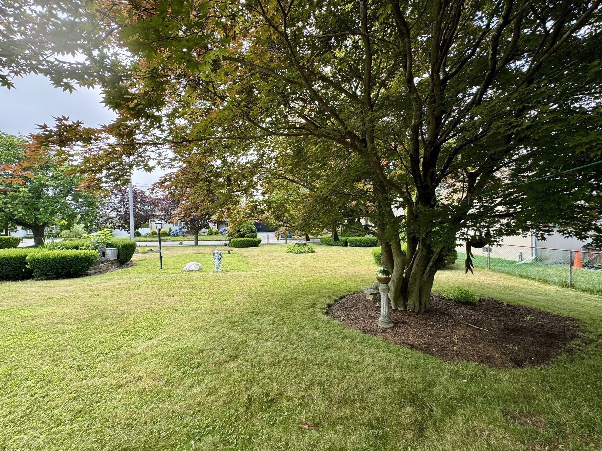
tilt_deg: -2.1
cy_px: 226
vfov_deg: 85.7
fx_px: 243
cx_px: 301
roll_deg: +2.1
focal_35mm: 14
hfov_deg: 102.1
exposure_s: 1/375
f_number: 2.2
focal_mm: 2.22
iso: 40
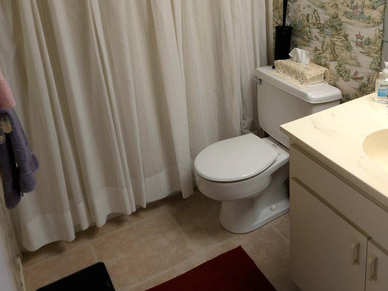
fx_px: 426
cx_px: 246
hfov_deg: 48.4
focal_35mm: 38
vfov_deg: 36.6
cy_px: 66
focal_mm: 5.4
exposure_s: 1/60.2
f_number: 1.8
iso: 160
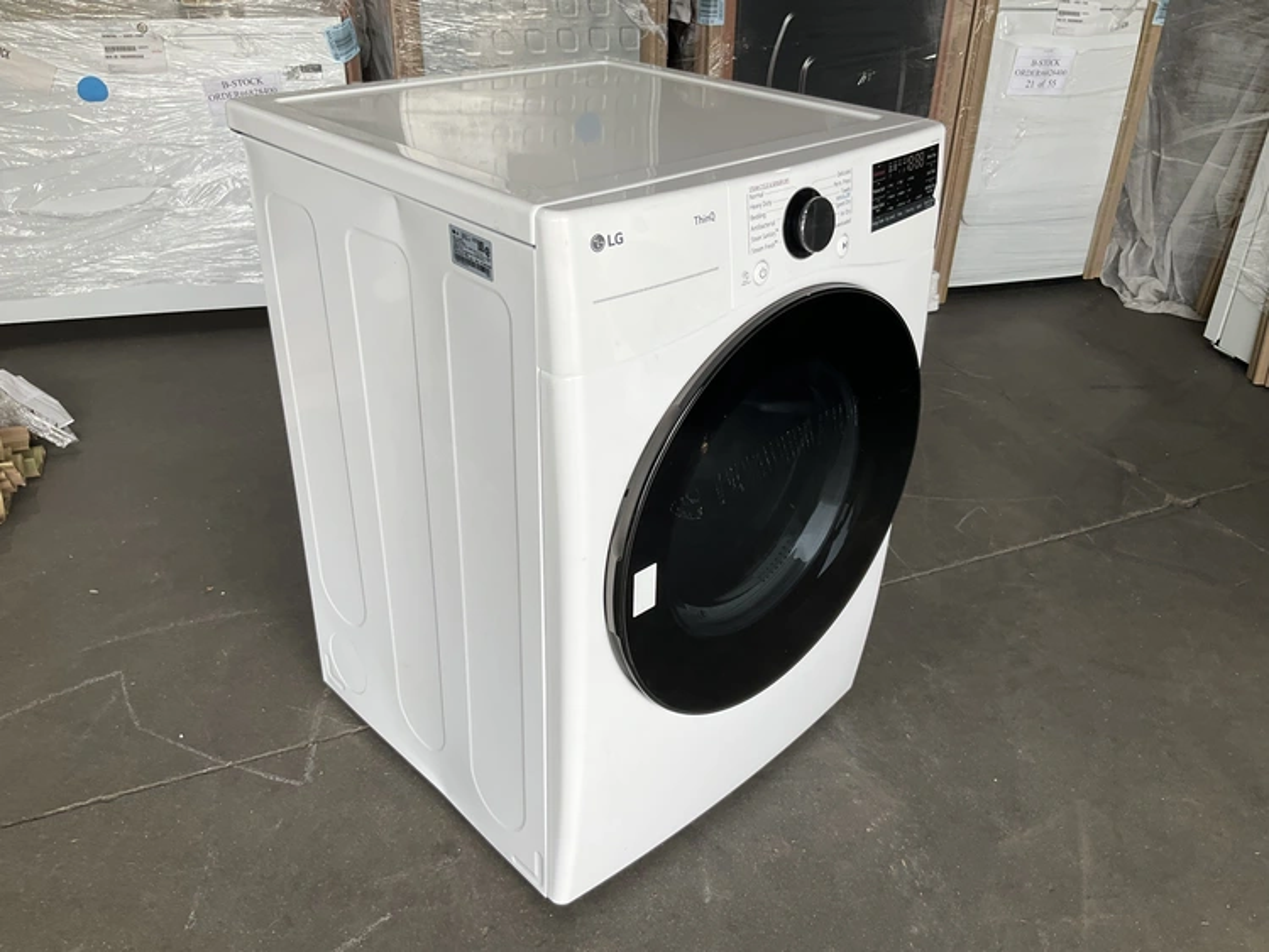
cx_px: 634
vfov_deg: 48.3
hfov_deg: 61.6
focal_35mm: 29
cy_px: 476
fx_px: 1063
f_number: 1.8
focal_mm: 3
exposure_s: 1/259
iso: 25
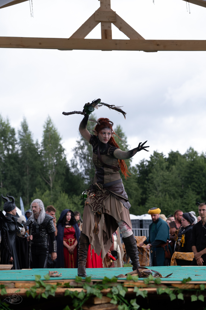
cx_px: 103
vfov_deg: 24.5
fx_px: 712
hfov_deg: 16.5
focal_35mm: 83
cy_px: 155
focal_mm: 55
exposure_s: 1/1250
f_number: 3.6
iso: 500
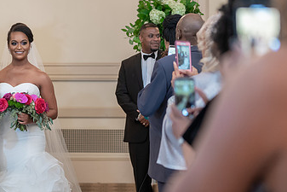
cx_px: 105
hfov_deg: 13.7
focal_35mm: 150
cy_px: 115
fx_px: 1196
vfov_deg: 9.2
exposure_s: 1/100
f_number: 2.8
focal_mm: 80
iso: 2000
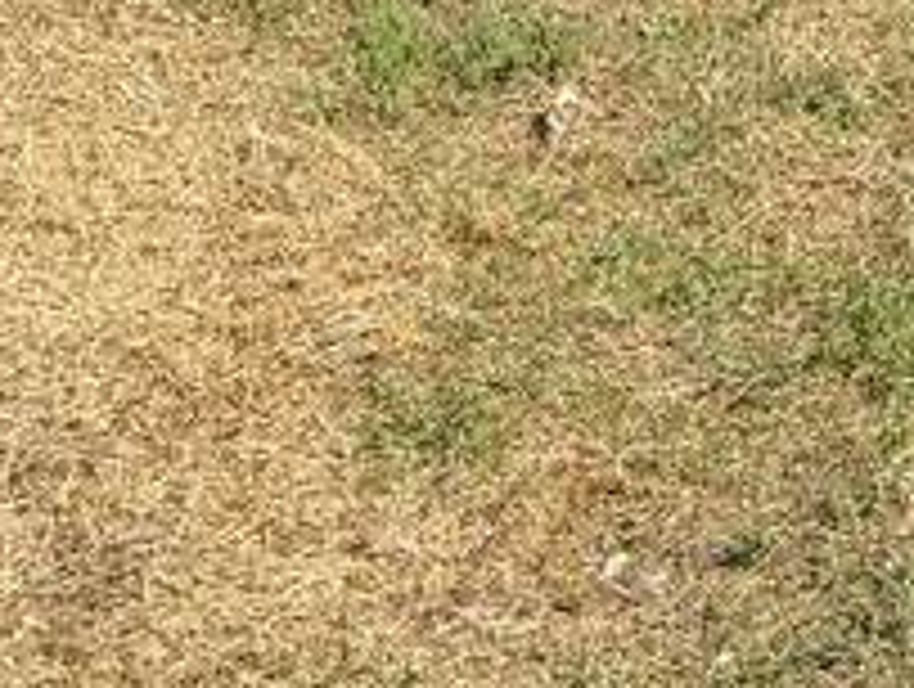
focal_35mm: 151
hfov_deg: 12.0
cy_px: -1039
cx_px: 1643
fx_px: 3994
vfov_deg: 8.8
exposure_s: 1/1230
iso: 100
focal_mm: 6.76
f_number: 1.78
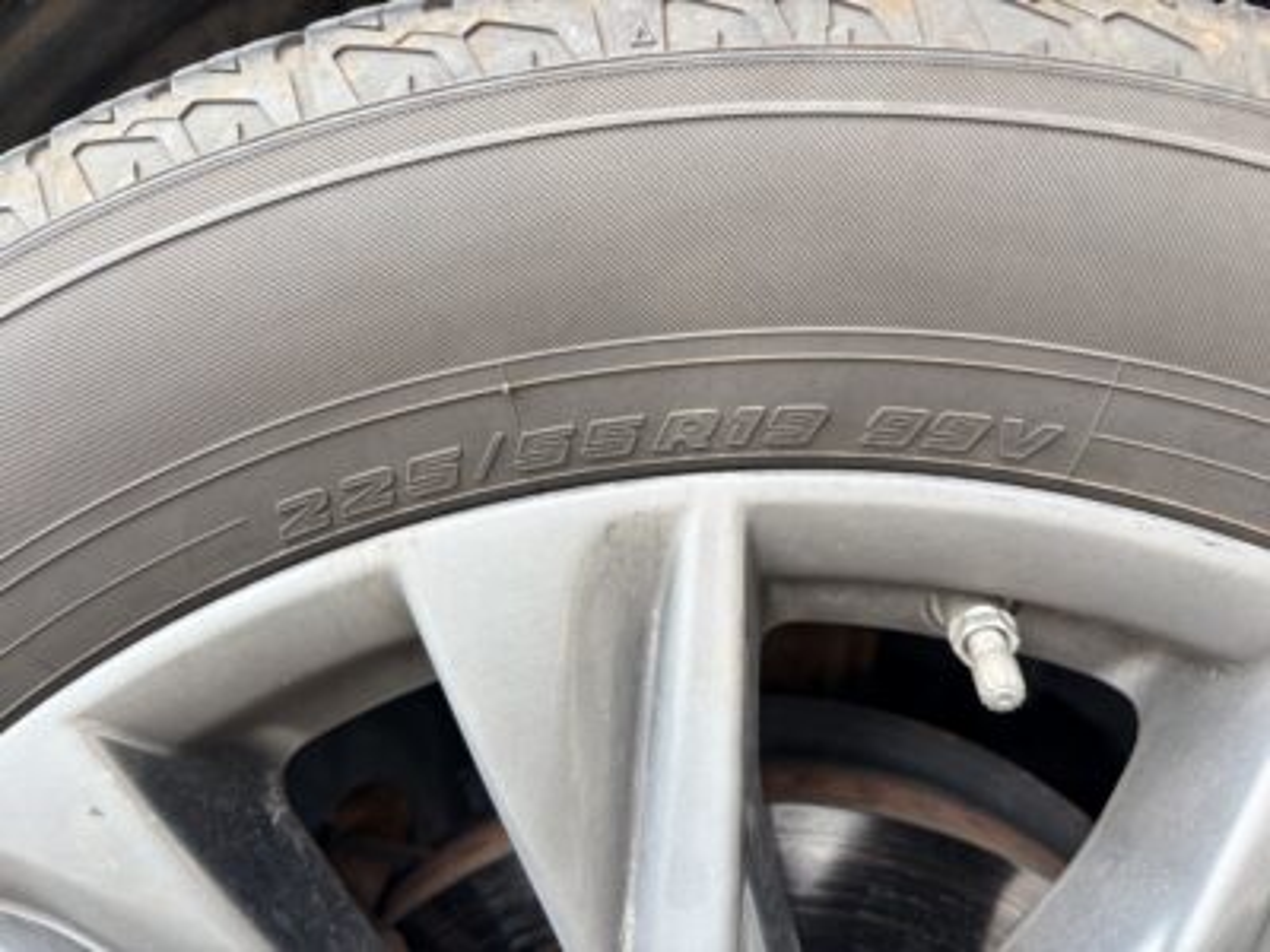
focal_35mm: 26
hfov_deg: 67.3
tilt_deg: -7.7
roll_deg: +0.3
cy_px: 476
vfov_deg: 53.1
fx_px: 954
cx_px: 635
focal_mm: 5.96
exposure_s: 1/146
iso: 32
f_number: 1.6
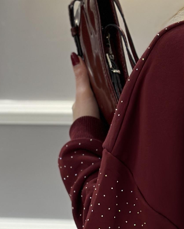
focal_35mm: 180
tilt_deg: -9.2
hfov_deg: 8.4
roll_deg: -0.2
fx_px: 1225
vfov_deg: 10.7
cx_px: 300
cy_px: 205
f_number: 1.78
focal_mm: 6.86
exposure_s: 1/100
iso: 125
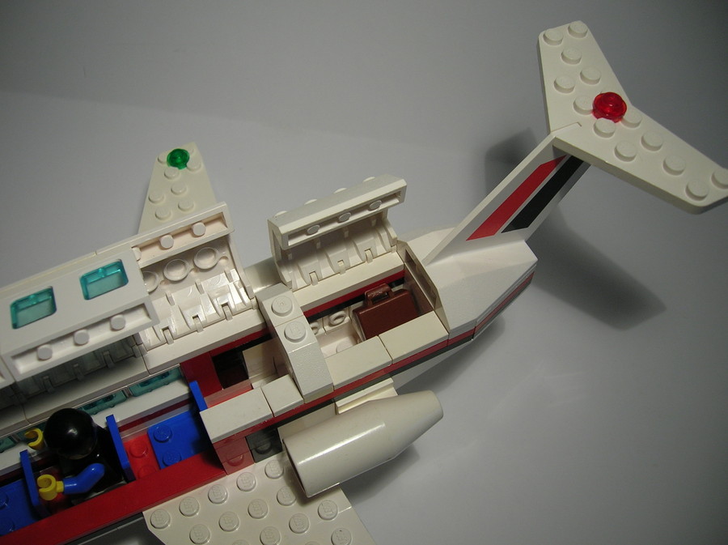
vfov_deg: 41.7
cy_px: 272
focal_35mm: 34
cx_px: 364
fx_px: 714
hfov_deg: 54.0
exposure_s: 1/110
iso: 50
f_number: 2.9
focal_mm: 5.7
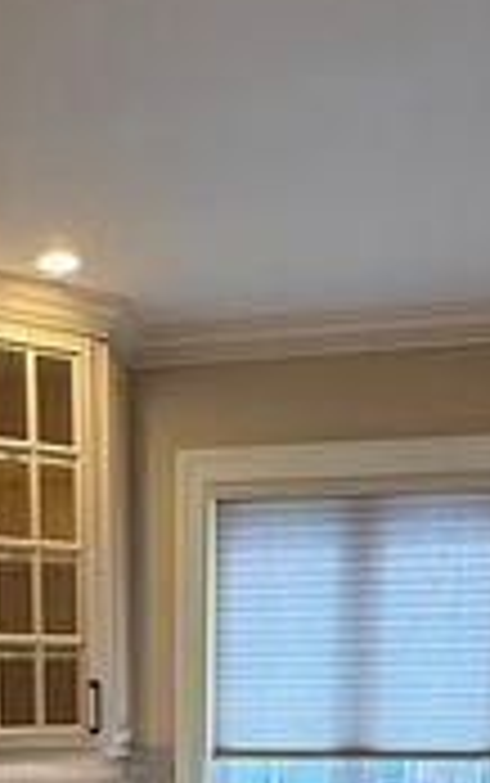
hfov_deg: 22.6
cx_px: 117
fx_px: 1216
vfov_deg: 29.9
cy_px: 965
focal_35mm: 57
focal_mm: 2.22
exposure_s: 1/120
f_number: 2.2
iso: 160
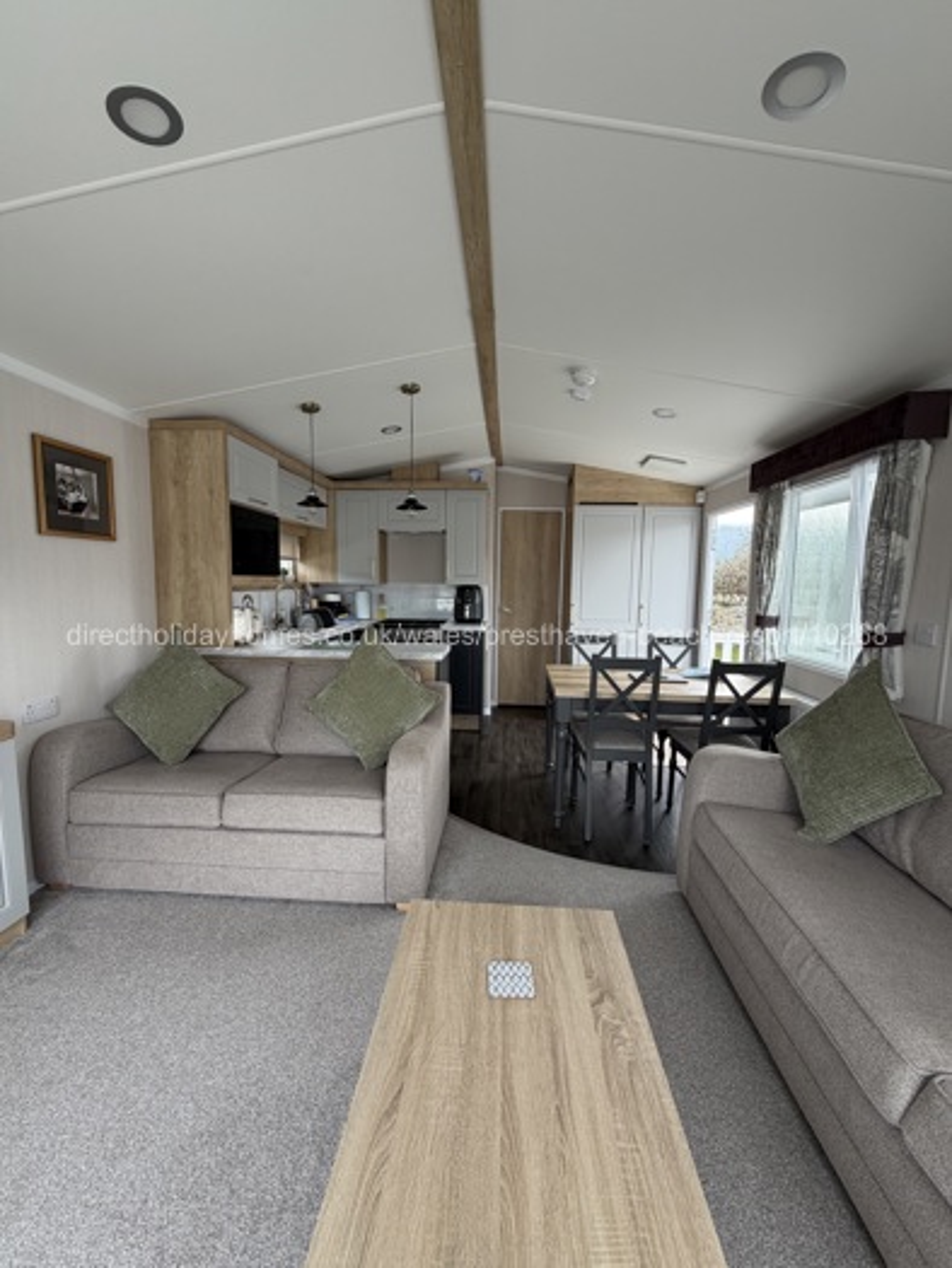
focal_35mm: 14
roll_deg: -0.2
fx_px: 513
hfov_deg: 85.7
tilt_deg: -6.3
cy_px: 634
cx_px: 476
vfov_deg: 102.1
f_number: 2.2
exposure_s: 1/121
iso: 80
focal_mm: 2.22
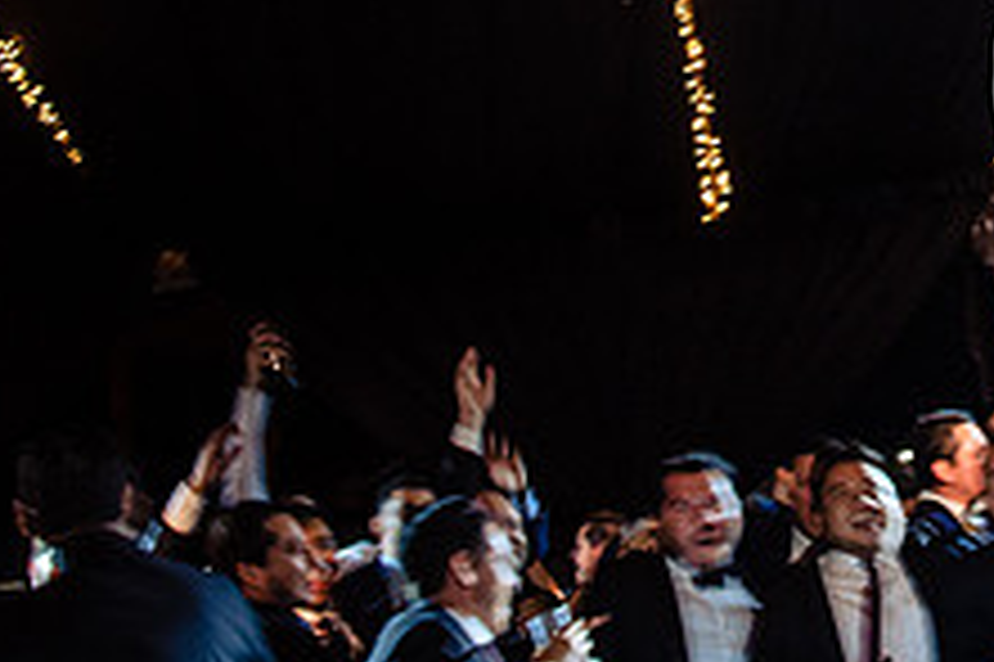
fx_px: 1738
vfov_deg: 20.9
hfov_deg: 30.6
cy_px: 29
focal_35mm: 63
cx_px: 882
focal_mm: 24
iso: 2000
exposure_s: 1/30
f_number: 8
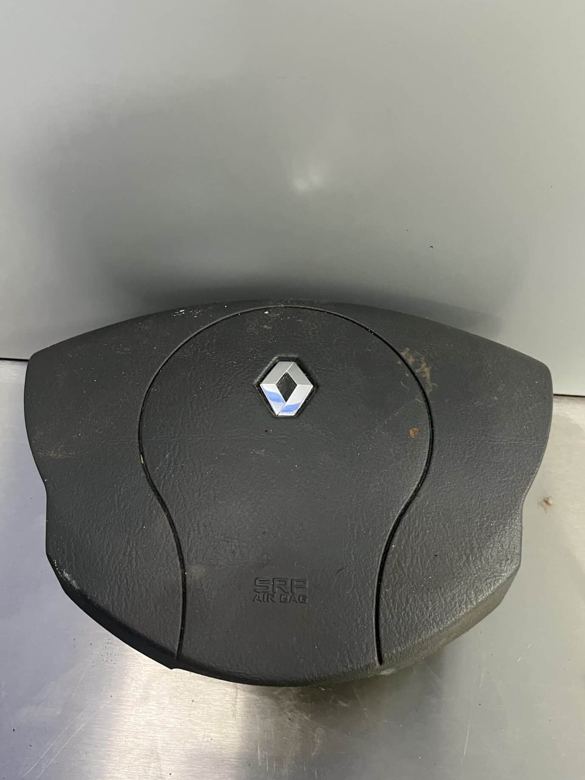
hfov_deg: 48.2
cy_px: 418
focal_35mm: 29
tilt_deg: -58.6
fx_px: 653
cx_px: 292
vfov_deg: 61.6
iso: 400
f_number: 1.6
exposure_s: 1/50
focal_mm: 5.1
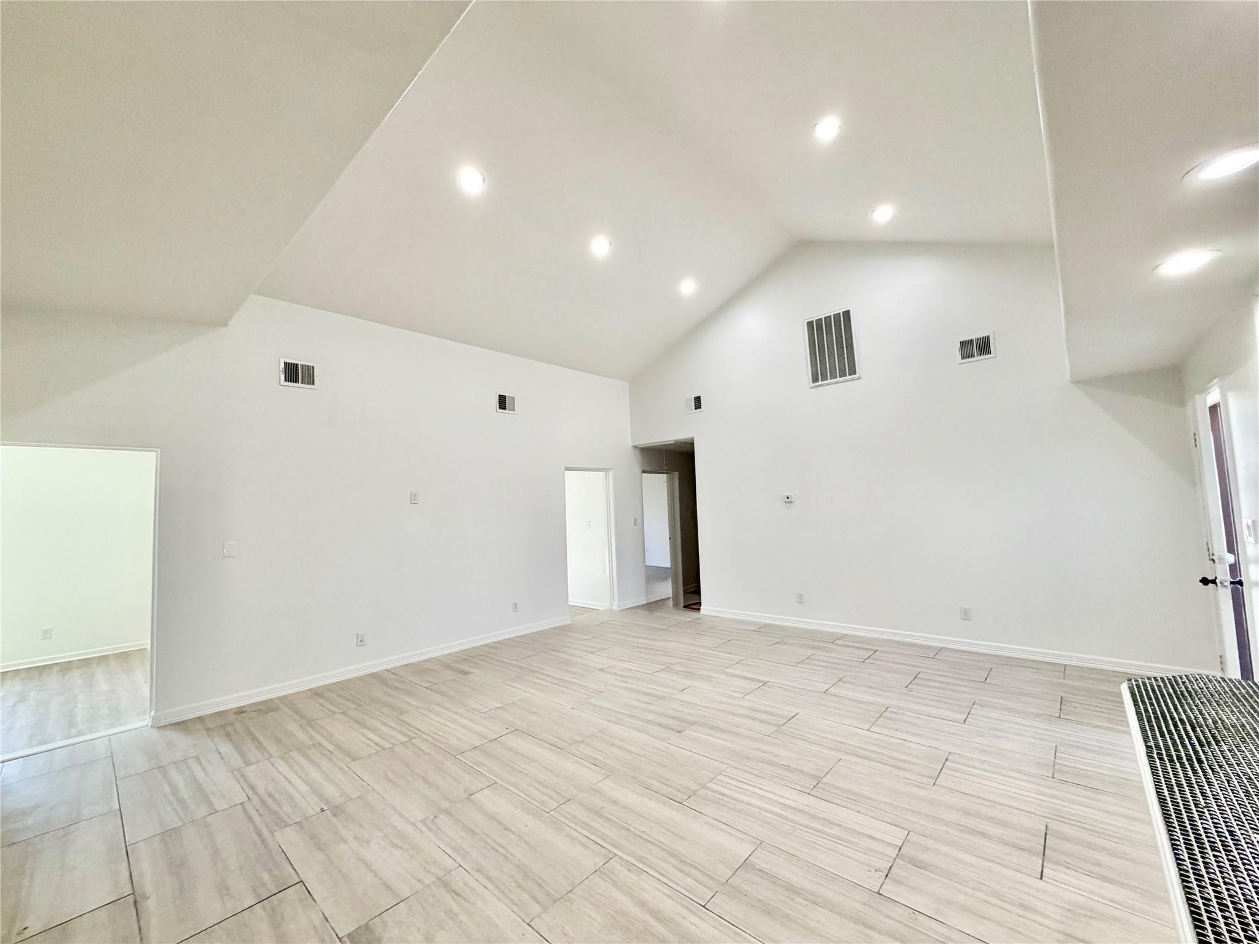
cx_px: 630
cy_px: 472
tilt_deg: +6.0
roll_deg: +2.9
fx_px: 509
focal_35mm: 14
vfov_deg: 85.7
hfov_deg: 102.1
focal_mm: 2.22
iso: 160
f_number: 2.2
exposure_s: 1/120
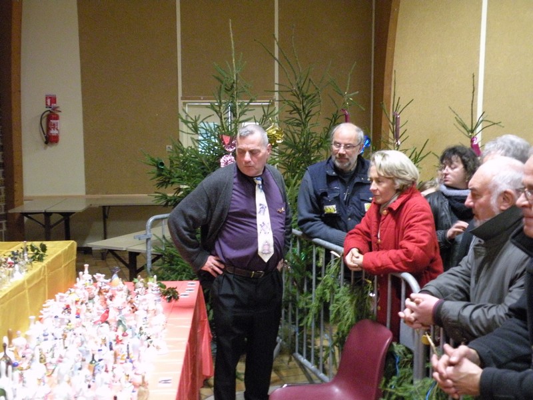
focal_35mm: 42
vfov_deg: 34.3
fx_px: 647
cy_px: 200
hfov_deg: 44.8
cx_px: 266
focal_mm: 7.4
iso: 708
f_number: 3.2
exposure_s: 1/8
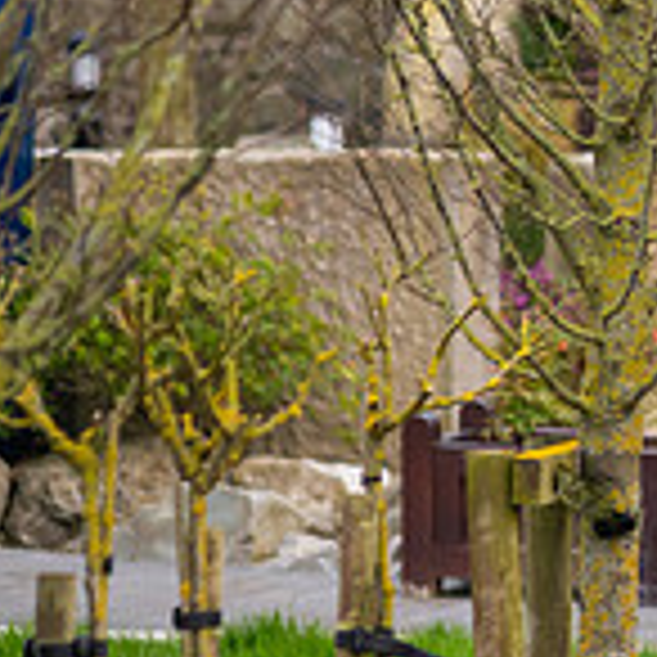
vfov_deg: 3.3
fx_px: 11273
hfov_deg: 3.3
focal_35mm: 525
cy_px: 214
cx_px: 1264
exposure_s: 1/200
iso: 250
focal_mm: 155
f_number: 3.5
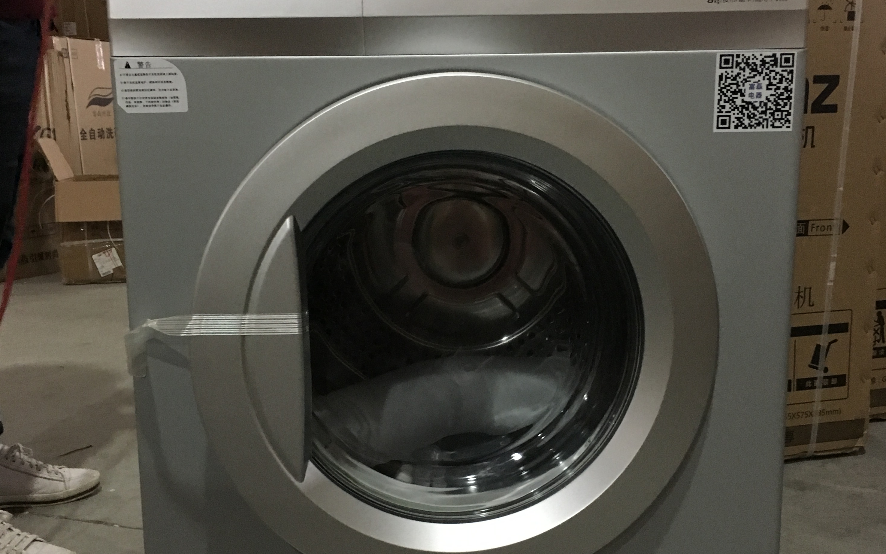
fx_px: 1014
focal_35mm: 42
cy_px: 314
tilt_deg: -10.9
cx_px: 441
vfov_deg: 30.5
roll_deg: -0.1
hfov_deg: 47.2
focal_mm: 4.15
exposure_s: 1/17
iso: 400
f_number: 2.2
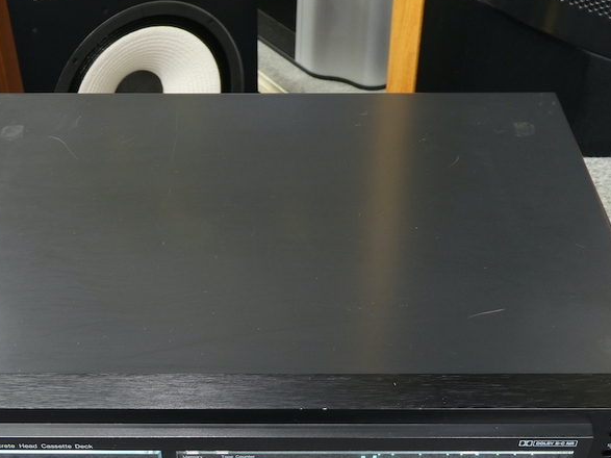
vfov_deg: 26.7
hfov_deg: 35.5
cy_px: 342
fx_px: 953
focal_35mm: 54
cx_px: 251
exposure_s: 1/2
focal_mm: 5.8
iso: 100
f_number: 3.6
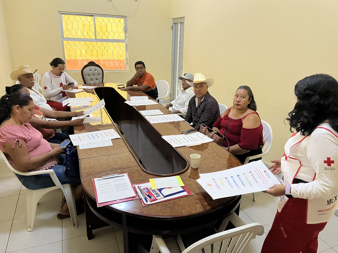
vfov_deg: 53.1
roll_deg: -2.0
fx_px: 254
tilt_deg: -20.5
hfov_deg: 67.3
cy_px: 126
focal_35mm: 26
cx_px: 169
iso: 500
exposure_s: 1/60
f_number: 1.6
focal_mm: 5.1
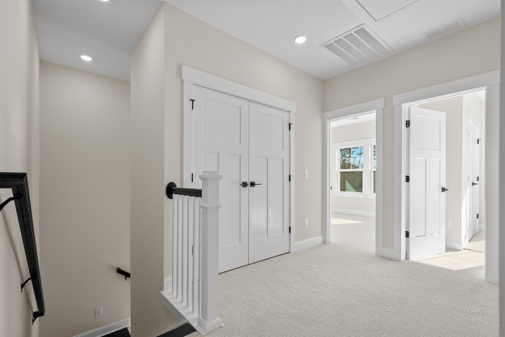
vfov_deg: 73.7
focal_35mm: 16
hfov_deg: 96.7
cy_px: 168
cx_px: 252
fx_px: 224
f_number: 8
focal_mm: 16
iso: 320
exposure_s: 1/15
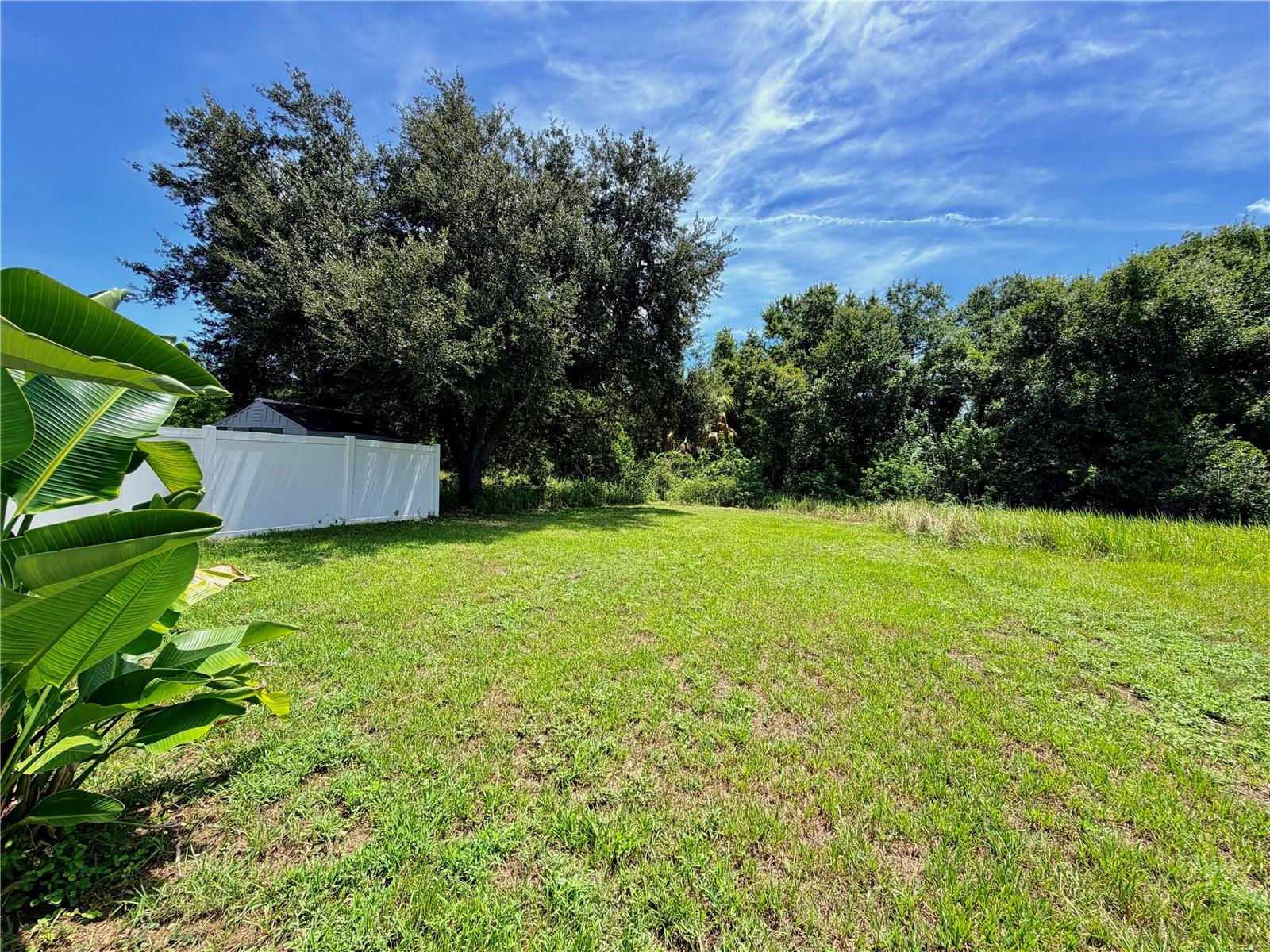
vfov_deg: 85.7
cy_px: 476
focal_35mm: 14
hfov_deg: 102.1
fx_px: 514
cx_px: 635
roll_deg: -1.8
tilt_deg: -1.8
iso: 32
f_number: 2.2
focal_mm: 2.22
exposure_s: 1/770
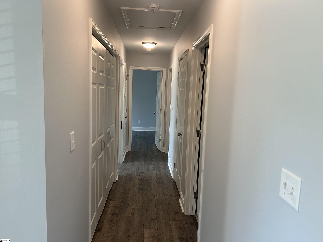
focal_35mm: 26
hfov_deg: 67.3
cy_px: 121
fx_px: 243
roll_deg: -1.5
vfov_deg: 53.1
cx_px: 162
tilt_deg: -7.1
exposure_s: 1/120
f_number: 1.5
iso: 100
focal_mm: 5.7
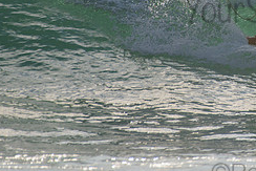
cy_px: 4
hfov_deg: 1.4
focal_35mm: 1456
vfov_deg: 0.9
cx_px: 304
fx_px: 10360
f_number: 5.6
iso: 64
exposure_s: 1/2000
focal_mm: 500
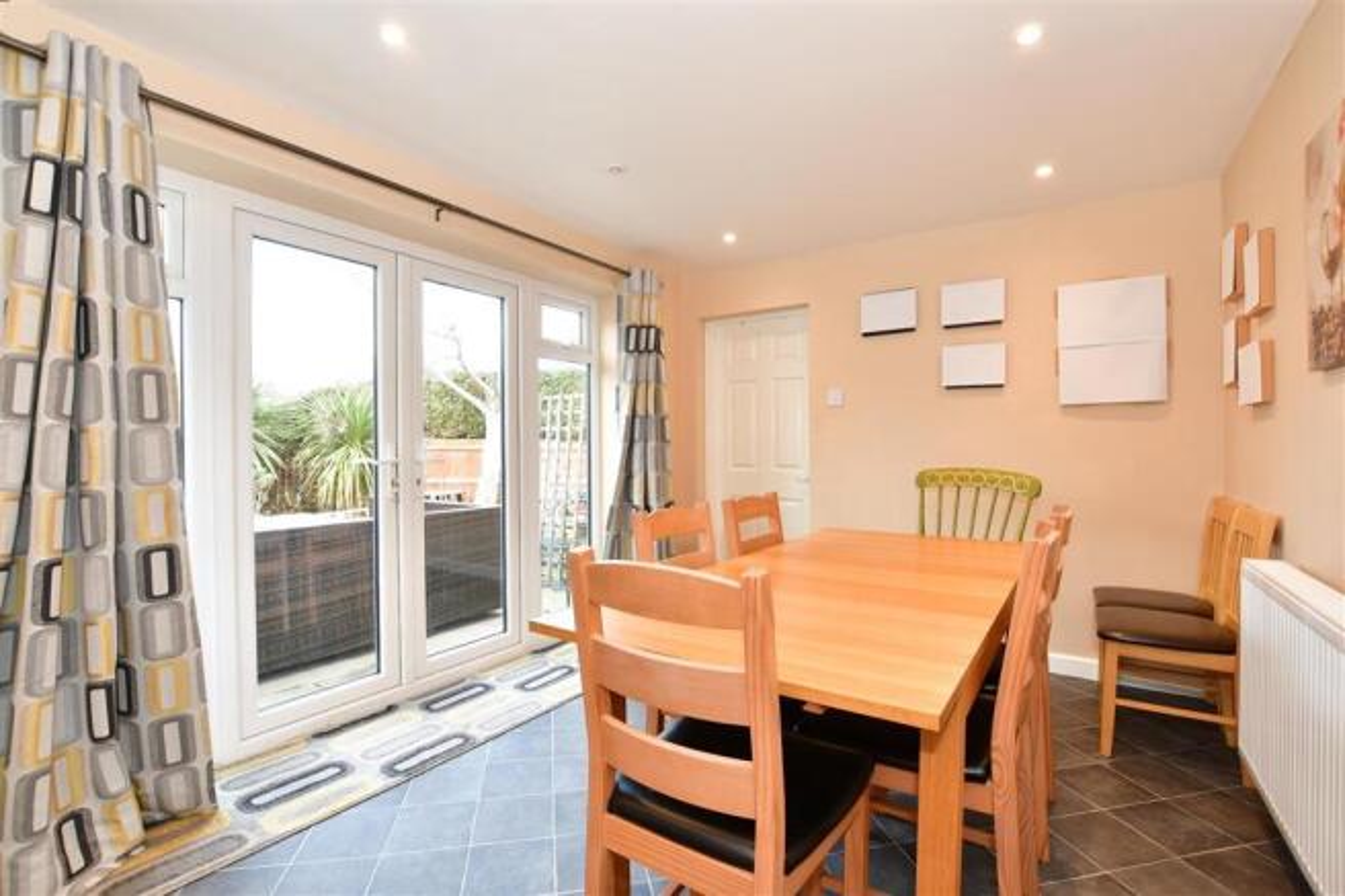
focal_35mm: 15
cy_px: 448
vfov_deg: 77.3
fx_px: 560
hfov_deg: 100.4
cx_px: 672
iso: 160
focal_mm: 10
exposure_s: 1/13
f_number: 5.6
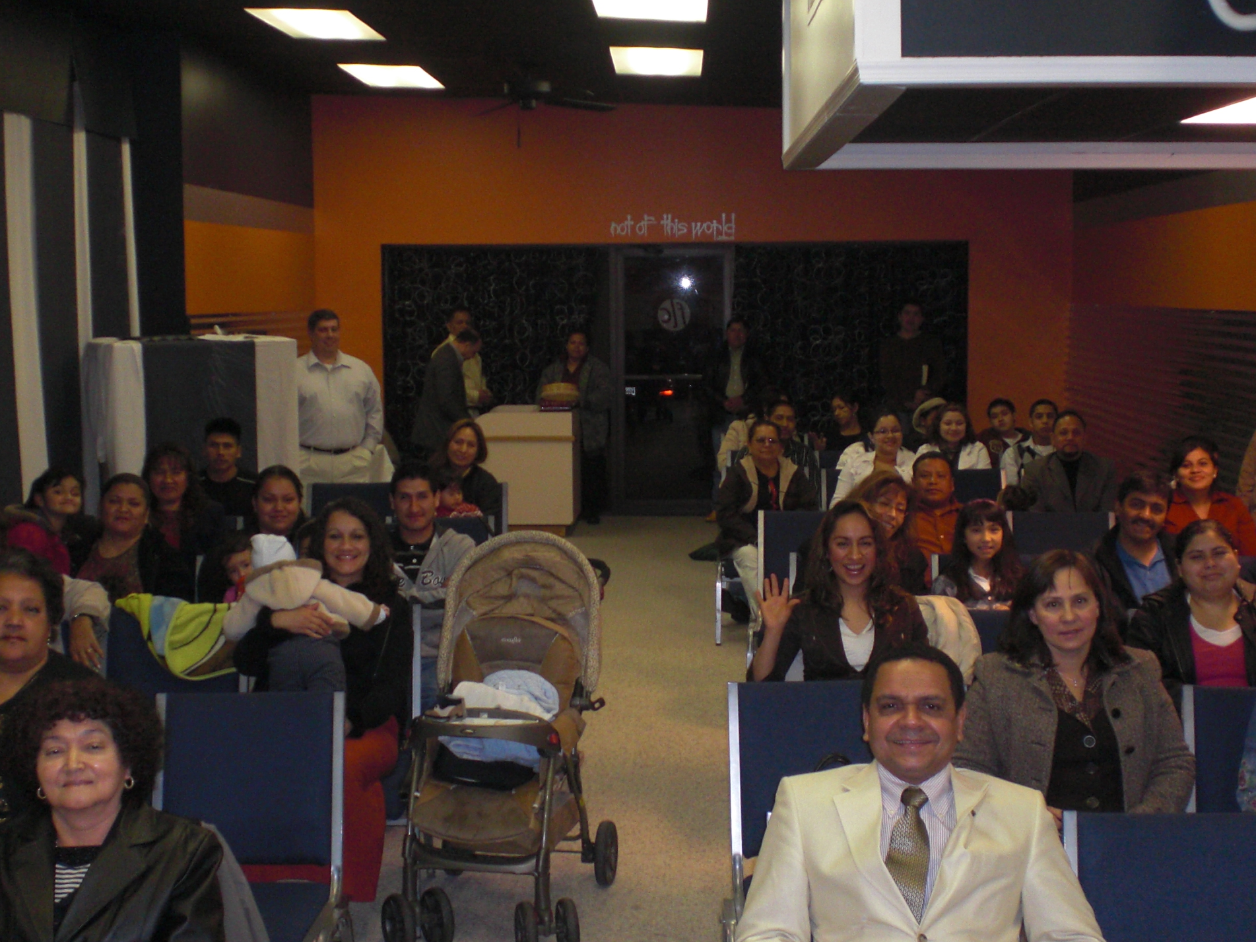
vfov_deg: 31.5
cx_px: 636
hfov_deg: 41.2
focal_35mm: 46
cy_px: 463
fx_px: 1669
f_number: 3.1
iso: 200
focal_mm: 6.3
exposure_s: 1/60
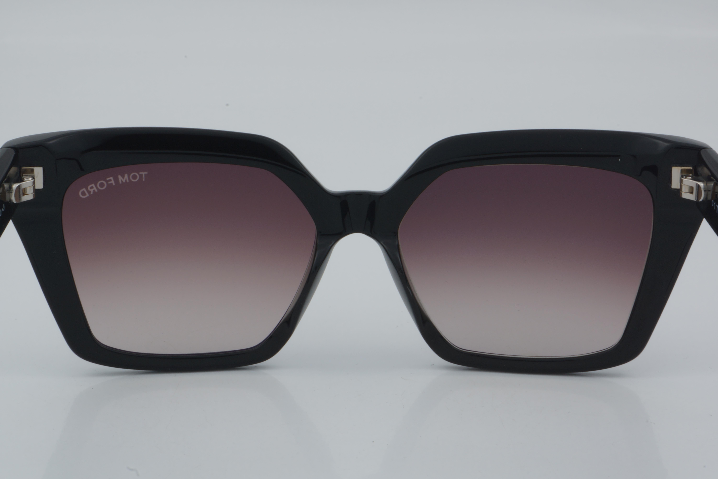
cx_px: 359
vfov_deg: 16.6
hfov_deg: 24.6
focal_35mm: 82
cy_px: 240
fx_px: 1645
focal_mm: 55
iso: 100
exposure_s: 1/4
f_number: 32
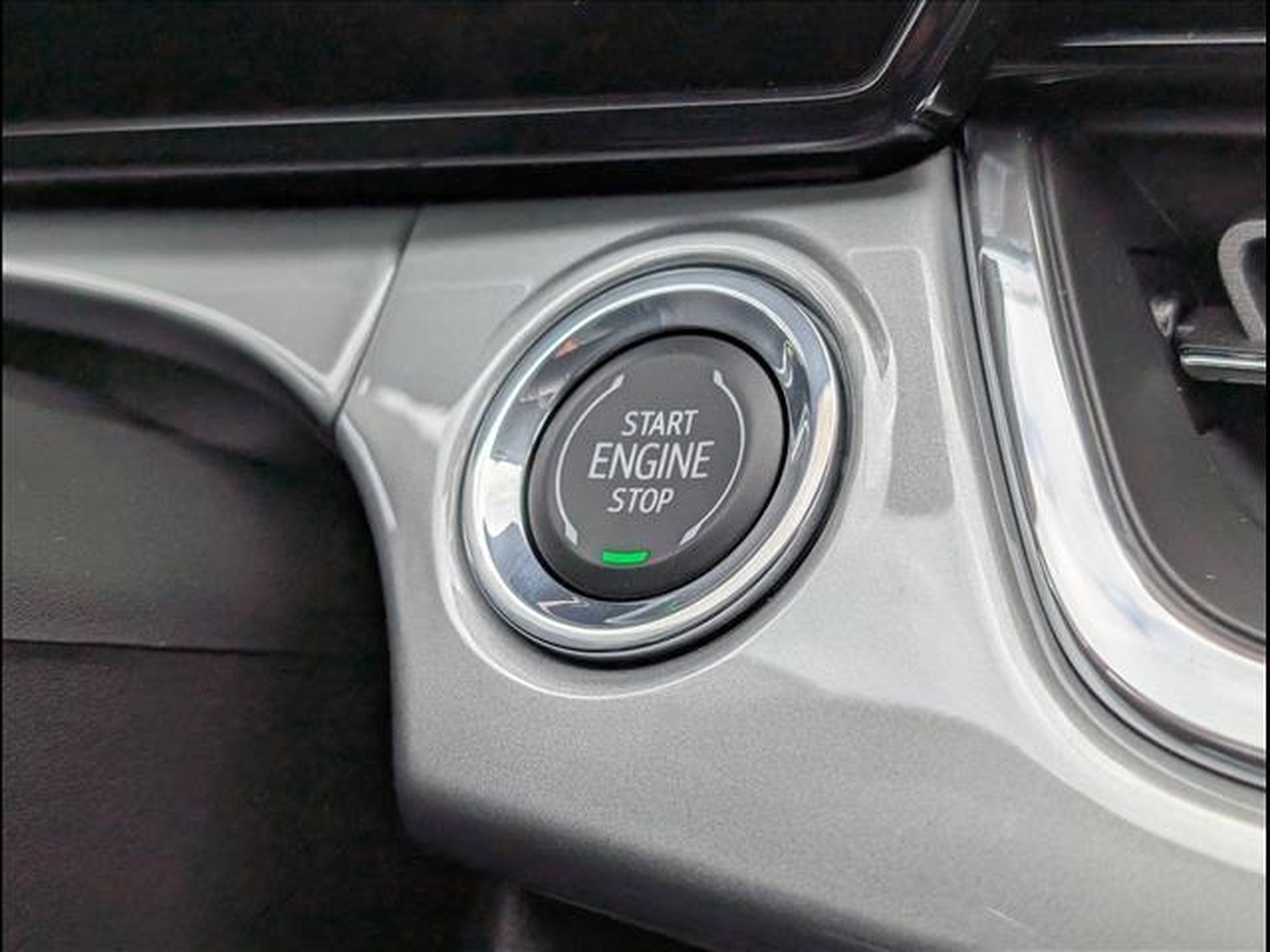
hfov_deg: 38.9
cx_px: 635
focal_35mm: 49
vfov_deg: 29.7
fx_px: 1798
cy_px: 476
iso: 25
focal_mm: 6.9
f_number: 1.68
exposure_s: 1/294
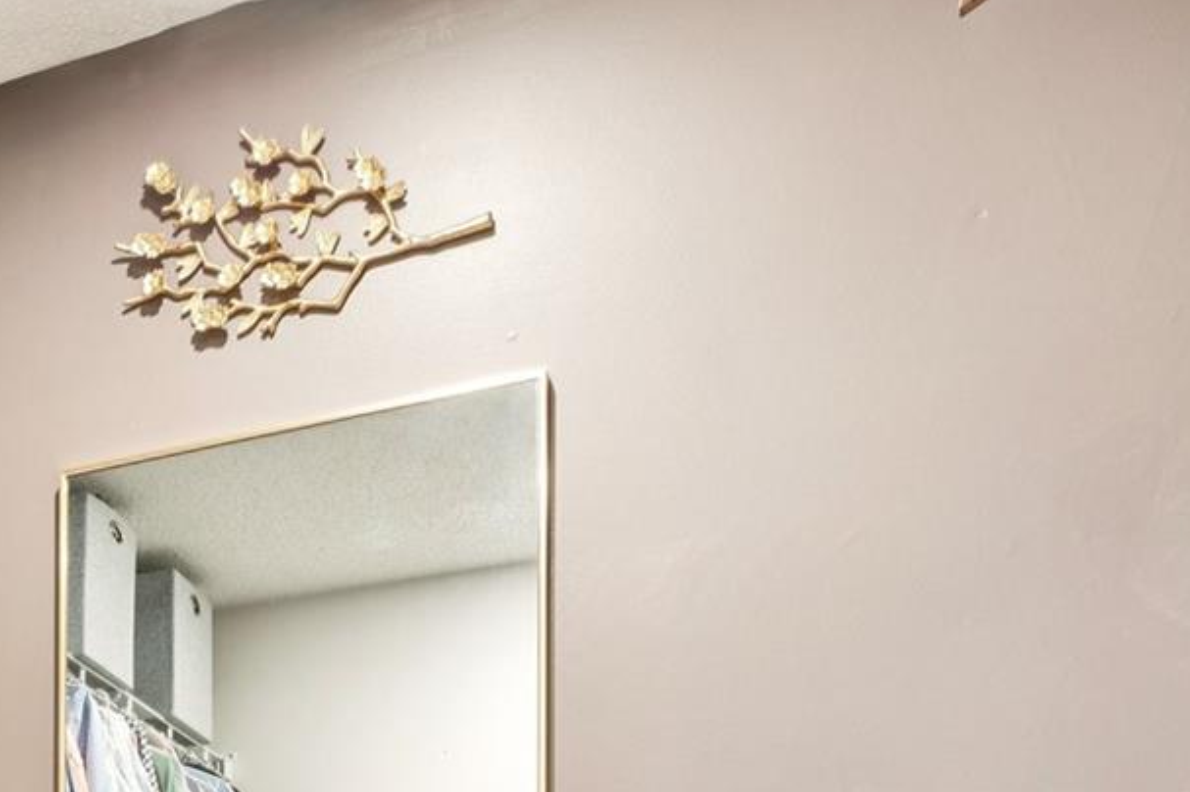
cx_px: -453
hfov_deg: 27.9
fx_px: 1840
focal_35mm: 56
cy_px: 1132
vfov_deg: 21.1
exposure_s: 6
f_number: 13
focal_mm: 16.5
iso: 100
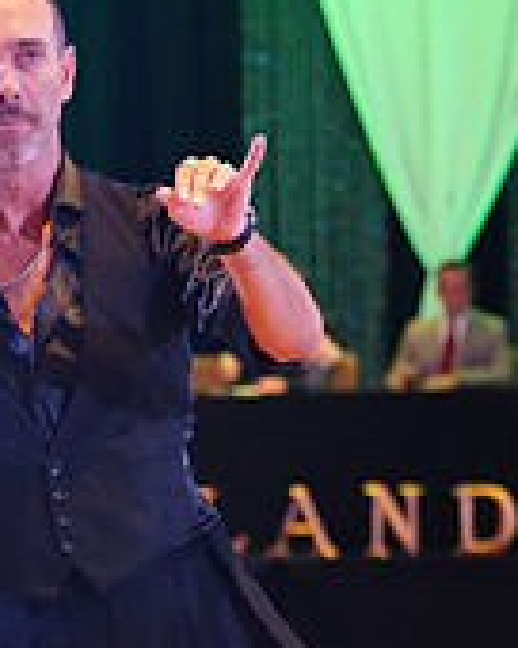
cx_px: -10
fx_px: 4293
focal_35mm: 224
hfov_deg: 6.9
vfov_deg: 8.5
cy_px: 778
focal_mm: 70
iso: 5000
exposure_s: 1/320
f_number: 2.8
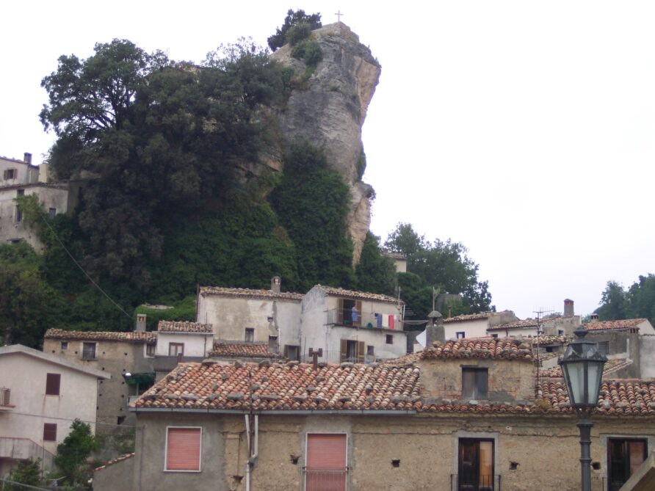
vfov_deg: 19.4
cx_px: 328
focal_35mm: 76
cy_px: 246
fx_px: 1438
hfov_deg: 25.7
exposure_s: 1/250
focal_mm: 16
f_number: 3.8
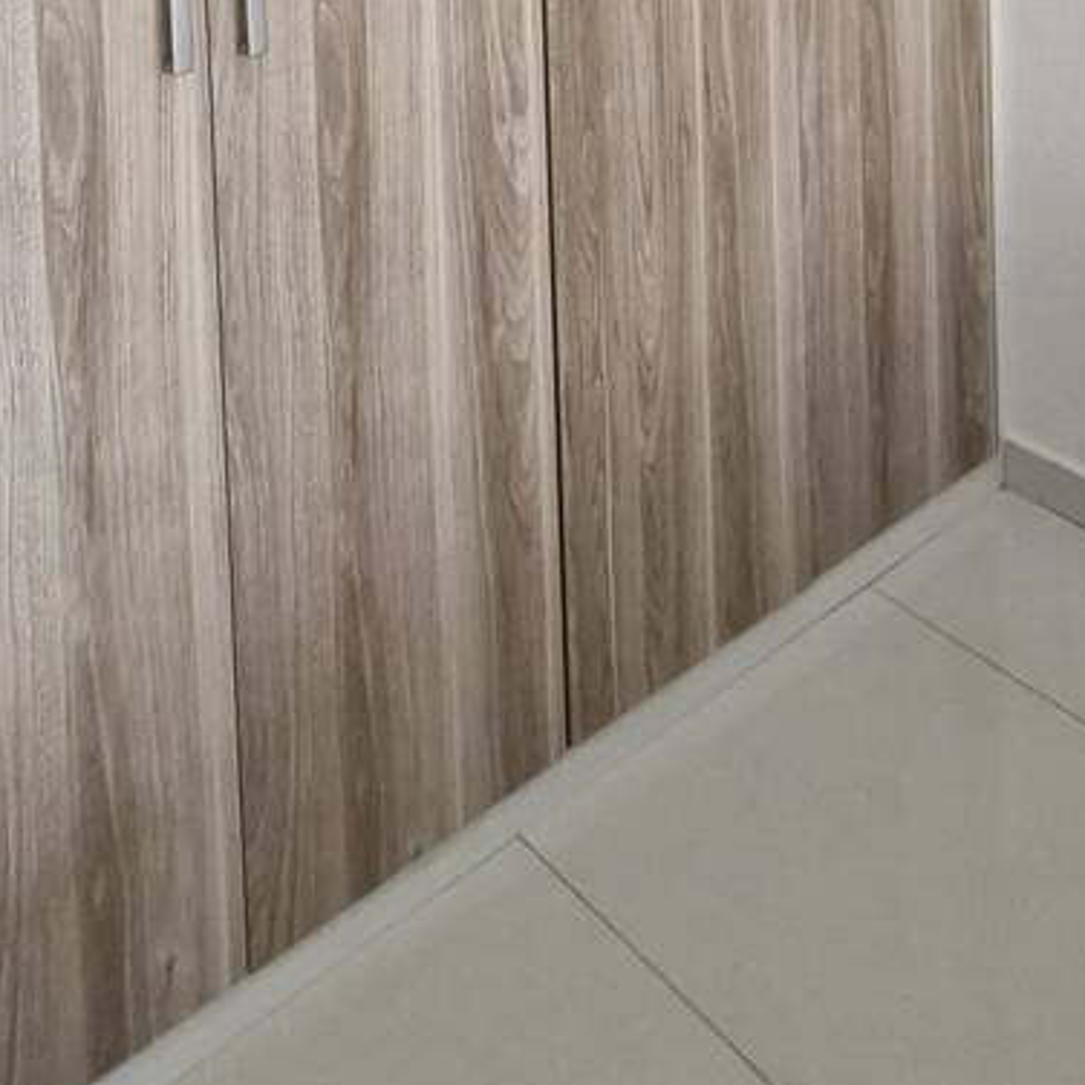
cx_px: 502
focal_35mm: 44
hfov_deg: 38.3
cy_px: -453
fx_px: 1560
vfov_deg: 28.4
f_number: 2.2
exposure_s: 1/60
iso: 250
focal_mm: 1.74
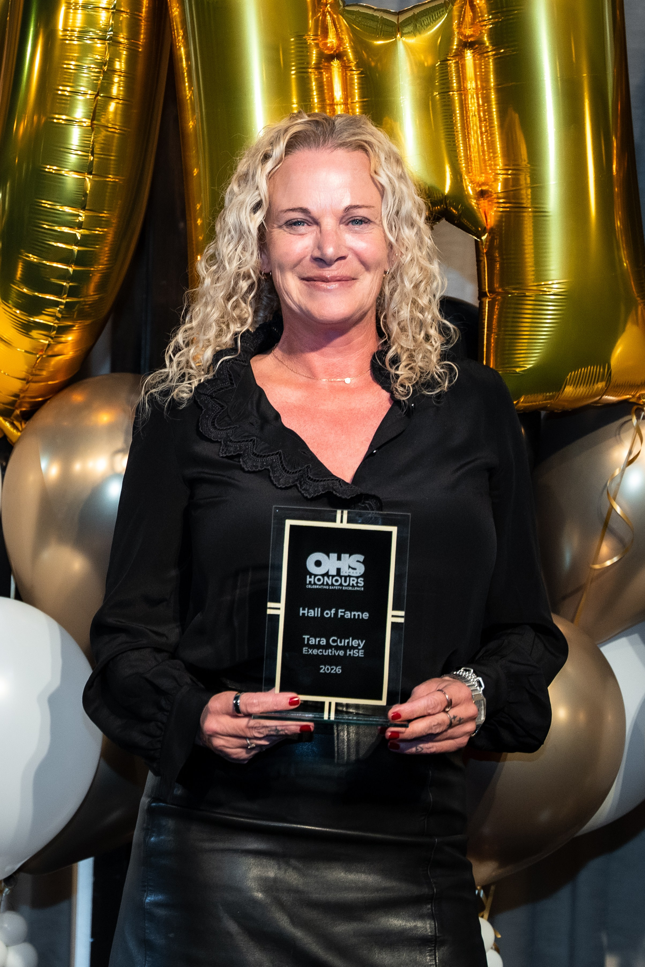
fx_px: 2916
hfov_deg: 12.6
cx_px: 111
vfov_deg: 18.8
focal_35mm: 109
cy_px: 341
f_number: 2.8
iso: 1250
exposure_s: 1/200
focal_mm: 55.9
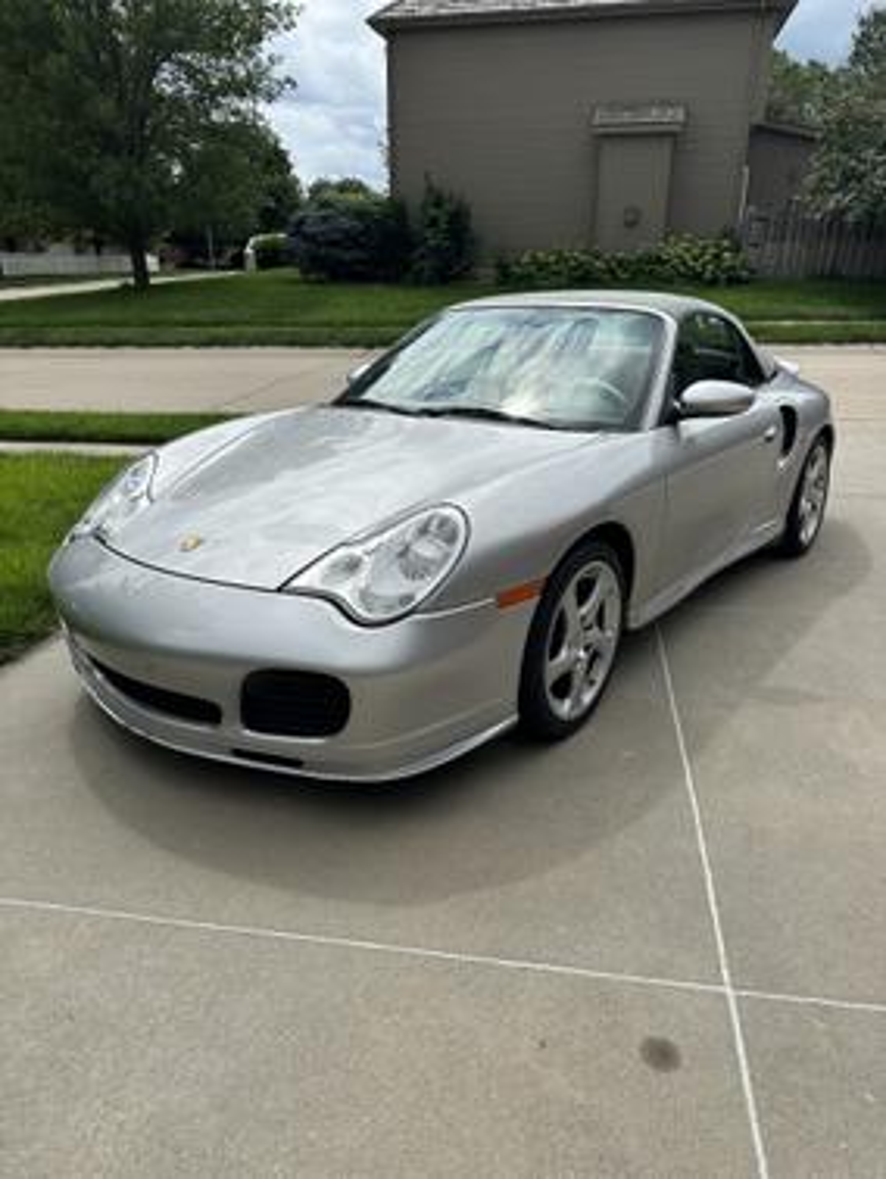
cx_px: 443
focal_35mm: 24
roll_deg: -0.2
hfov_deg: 56.9
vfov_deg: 71.6
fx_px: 818
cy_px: 590
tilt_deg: -22.8
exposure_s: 1/5848
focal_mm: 6.86
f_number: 1.78
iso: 80
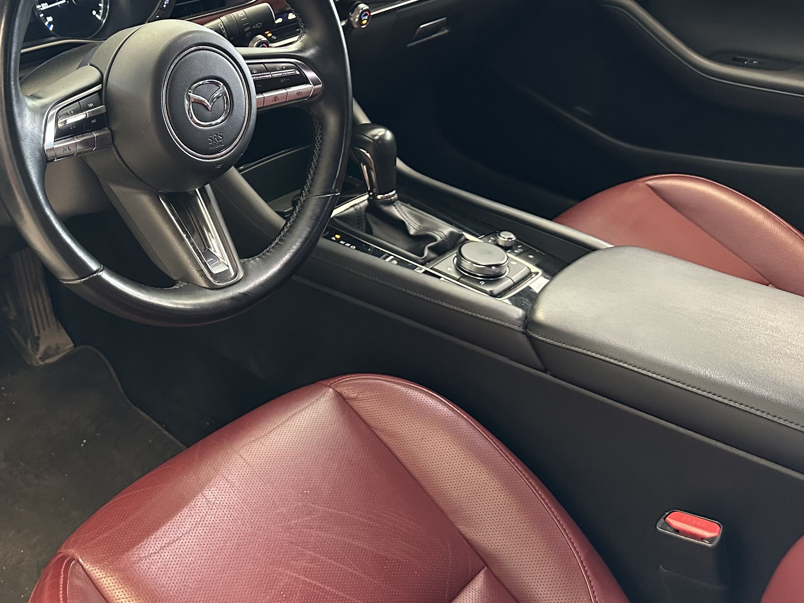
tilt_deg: -26.2
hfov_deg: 45.5
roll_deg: -0.1
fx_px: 906
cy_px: 190
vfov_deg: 36.4
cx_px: 162
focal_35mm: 39
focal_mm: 6.86
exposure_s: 1/50
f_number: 1.78
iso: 640
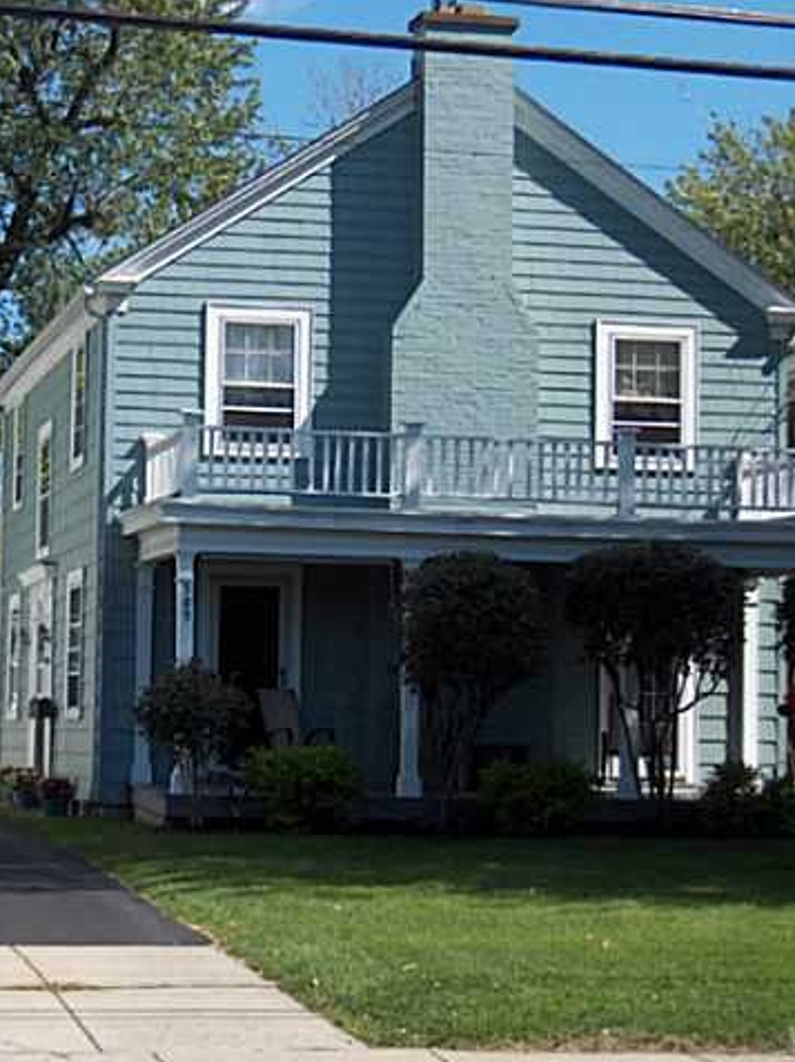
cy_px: 532
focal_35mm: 94
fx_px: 2882
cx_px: 263
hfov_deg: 15.7
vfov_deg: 20.9
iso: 100
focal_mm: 14.3
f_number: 3.5
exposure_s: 1/893
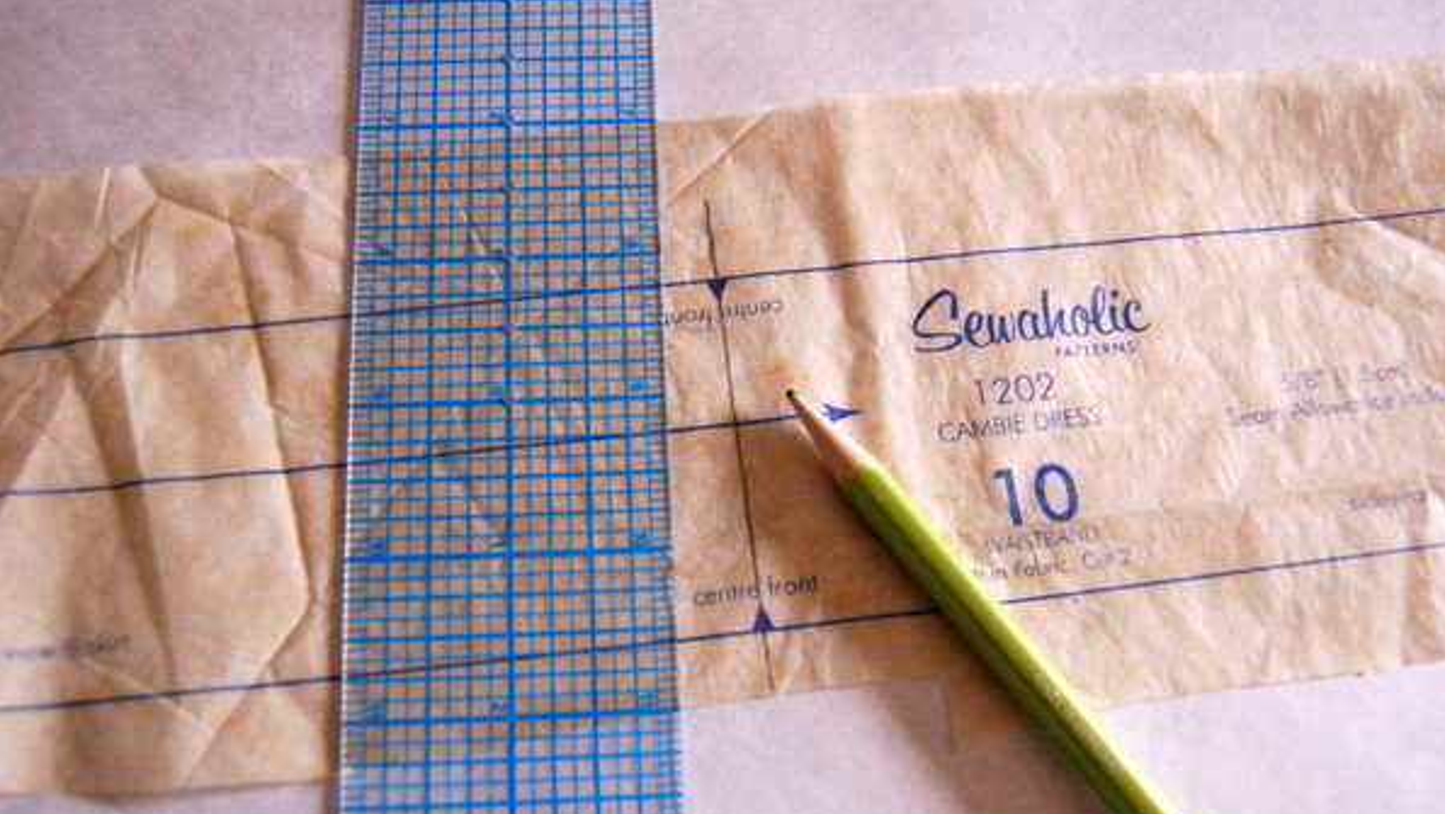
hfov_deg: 52.8
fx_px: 1456
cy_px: 439
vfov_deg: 31.2
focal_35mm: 38
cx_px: 726
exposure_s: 1/60
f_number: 4
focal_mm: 24
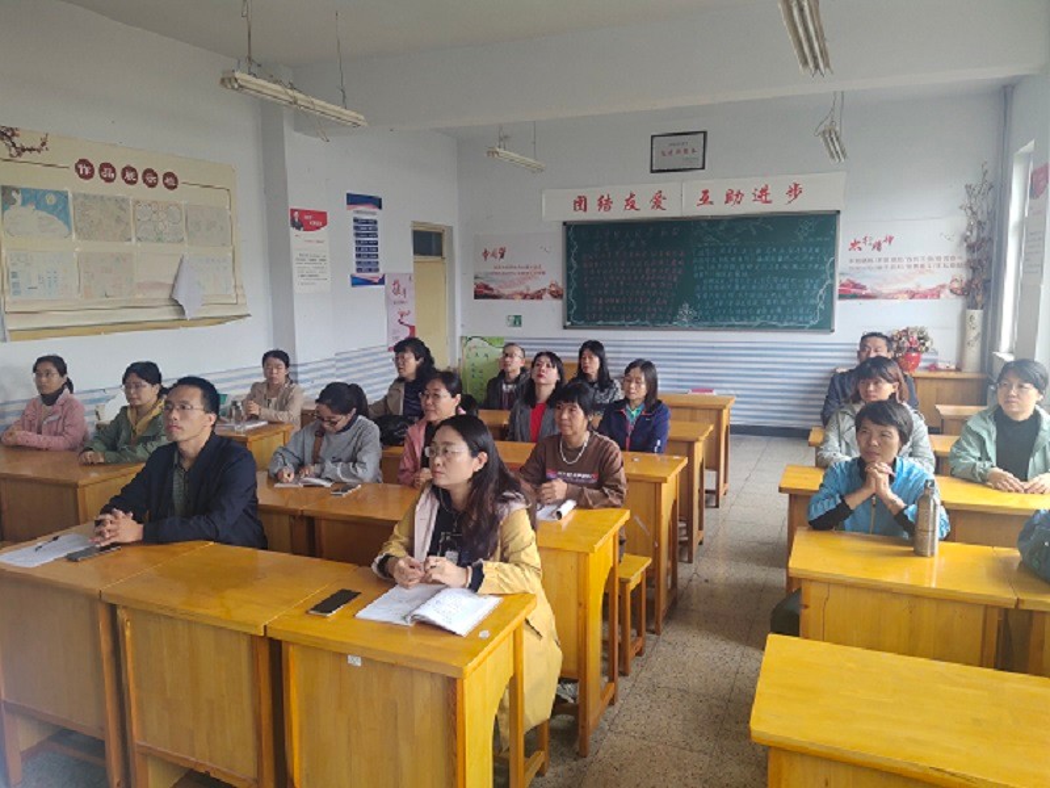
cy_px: 394
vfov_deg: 54.9
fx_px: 758
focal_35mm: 25
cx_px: 525
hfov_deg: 69.4
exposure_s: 1/142
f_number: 1.8
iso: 50
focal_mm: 4.71
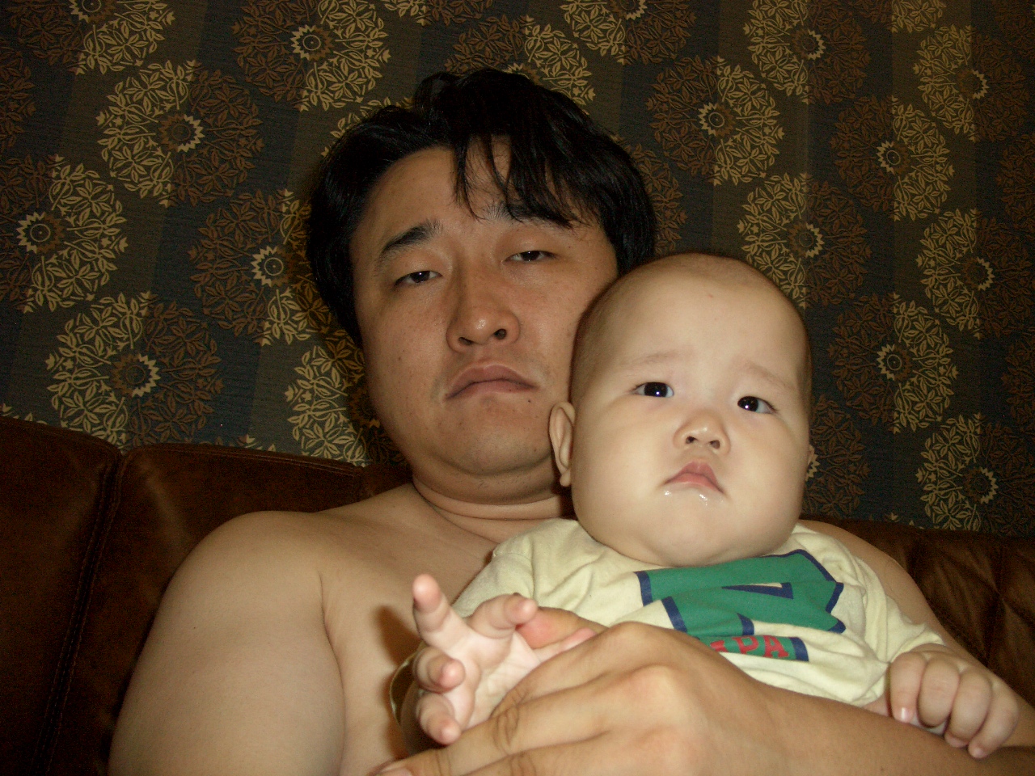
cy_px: 388
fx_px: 987
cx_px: 518
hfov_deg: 55.4
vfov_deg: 42.9
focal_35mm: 33
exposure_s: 1/60
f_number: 2.8
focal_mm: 7.1
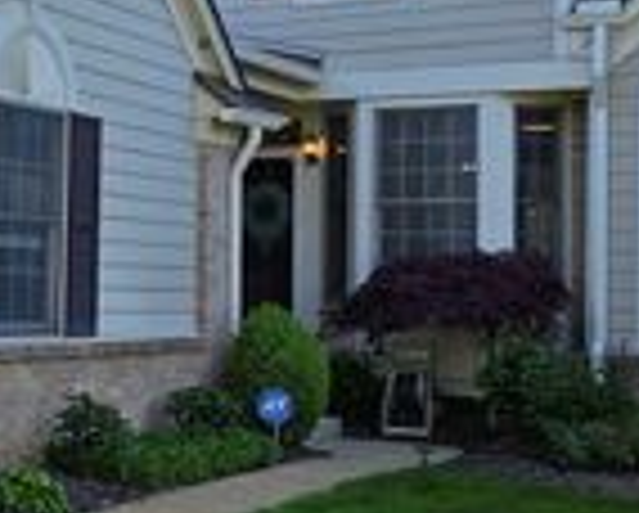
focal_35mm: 79
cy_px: 209
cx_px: 40
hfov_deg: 23.4
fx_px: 1496
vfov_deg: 19.4
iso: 10
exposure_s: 1/312
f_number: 1.7
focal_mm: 6.3
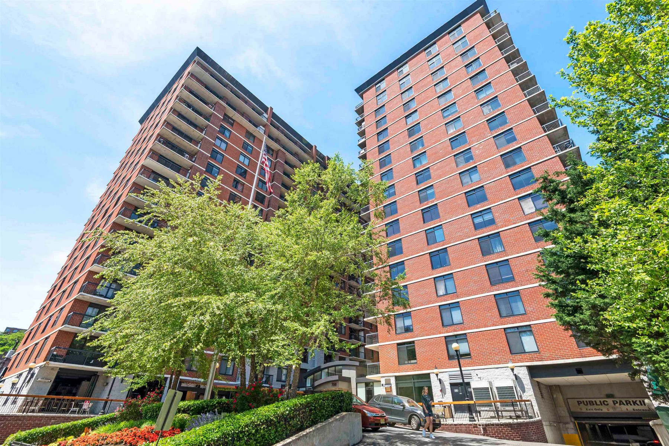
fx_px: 297
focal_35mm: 16
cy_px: 223
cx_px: 334
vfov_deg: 73.7
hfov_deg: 96.7
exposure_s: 1/200
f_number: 16
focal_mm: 16
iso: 500
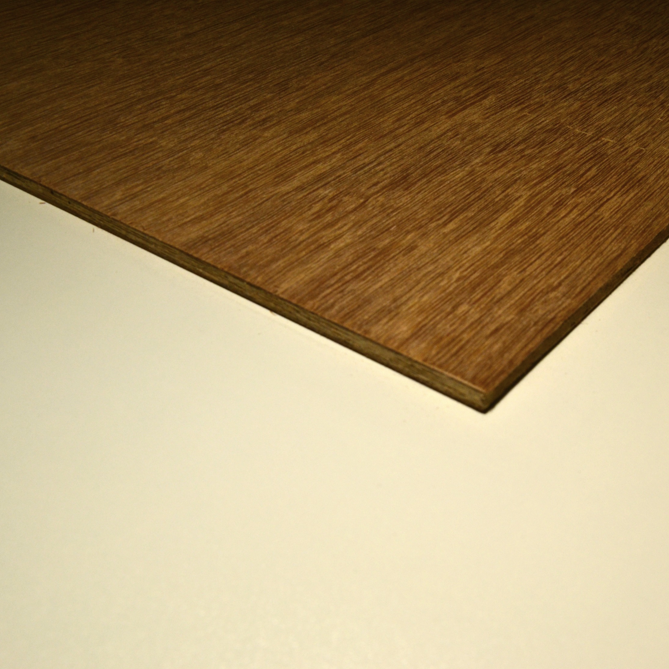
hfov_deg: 36.3
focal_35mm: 46
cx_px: 461
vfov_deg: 36.8
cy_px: 335
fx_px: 1006
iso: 400
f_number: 10
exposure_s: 1/200
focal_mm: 24
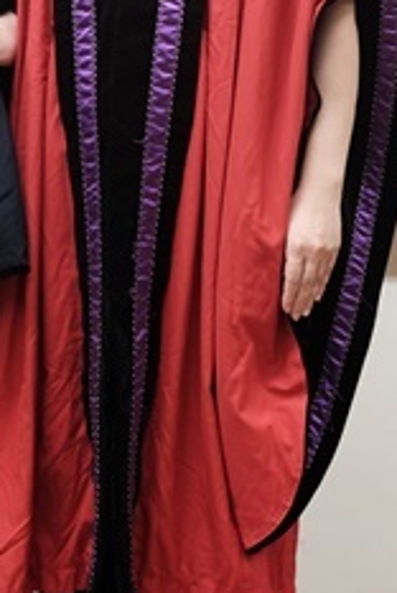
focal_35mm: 108
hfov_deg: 12.6
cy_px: 89
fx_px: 1781
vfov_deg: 18.7
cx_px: -5
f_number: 3.2
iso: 1600
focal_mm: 27.7
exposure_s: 1/160
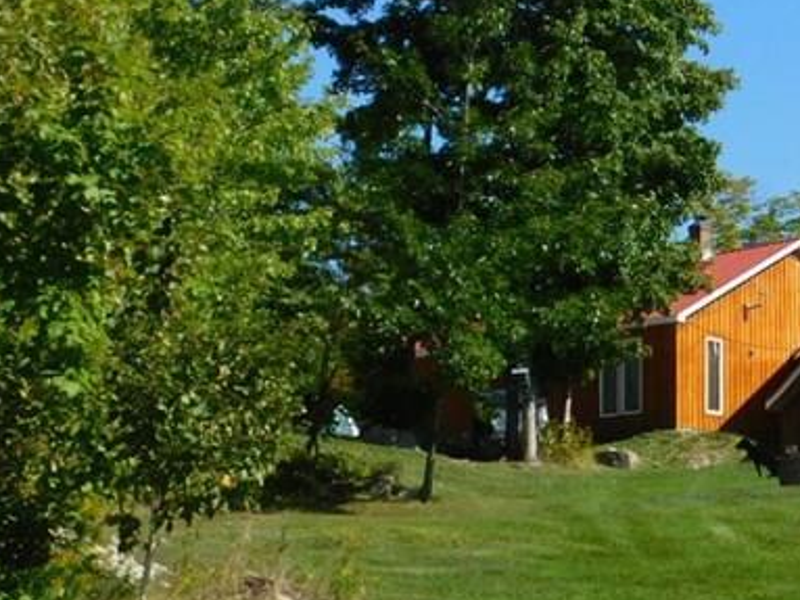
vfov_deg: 13.8
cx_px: 1017
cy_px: 209
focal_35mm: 107
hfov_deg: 17.3
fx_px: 2472
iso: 125
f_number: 3.6
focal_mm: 7.1
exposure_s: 1/1000
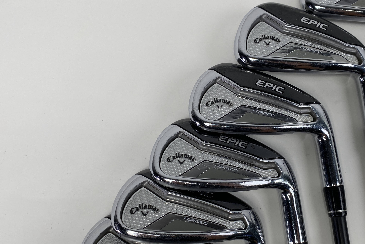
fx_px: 416
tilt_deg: -81.5
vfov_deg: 32.5
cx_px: 232
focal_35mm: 41
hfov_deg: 46.9
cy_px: 148
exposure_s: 1/301
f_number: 1.8
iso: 32
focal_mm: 4.25
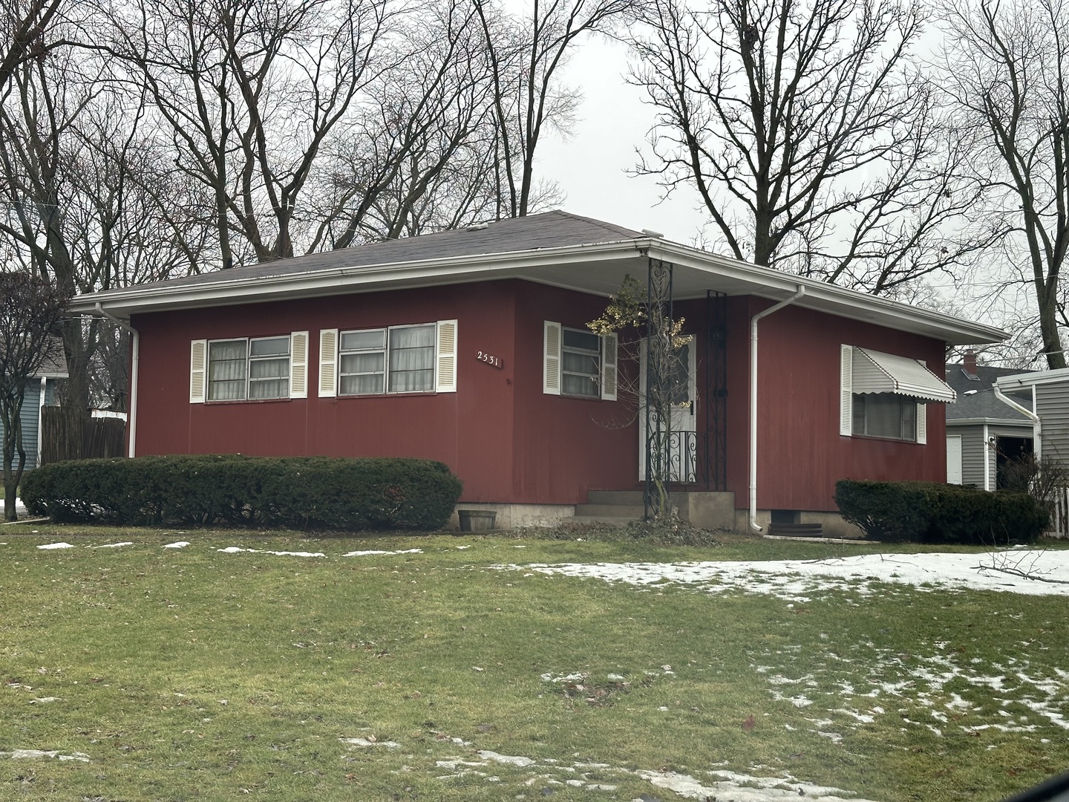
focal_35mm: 48
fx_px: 1482
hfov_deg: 39.7
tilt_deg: +3.6
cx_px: 534
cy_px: 401
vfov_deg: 30.3
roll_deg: -1.0
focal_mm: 6.86
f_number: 1.78
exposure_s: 1/390
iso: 64
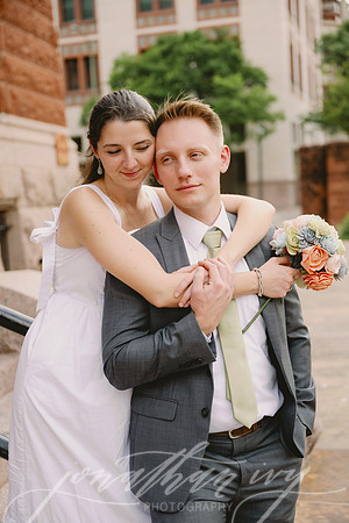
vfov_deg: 38.2
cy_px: 262
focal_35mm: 52
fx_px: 756
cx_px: 174
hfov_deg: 26.0
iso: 400
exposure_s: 1/1250
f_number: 2.8
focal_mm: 52
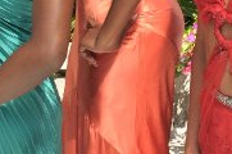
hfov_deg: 10.8
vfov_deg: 7.2
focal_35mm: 186
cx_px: 300
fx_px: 1195
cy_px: -74
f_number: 13
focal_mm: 35
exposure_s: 1/125
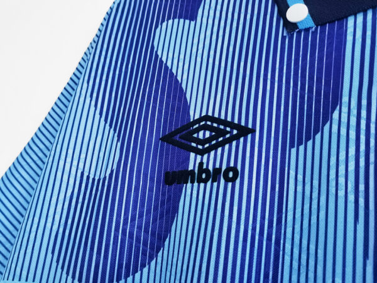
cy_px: 142
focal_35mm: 31
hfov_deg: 58.4
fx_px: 338
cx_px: 188
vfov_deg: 45.4
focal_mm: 5.58
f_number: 1.8
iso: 640
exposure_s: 1/20
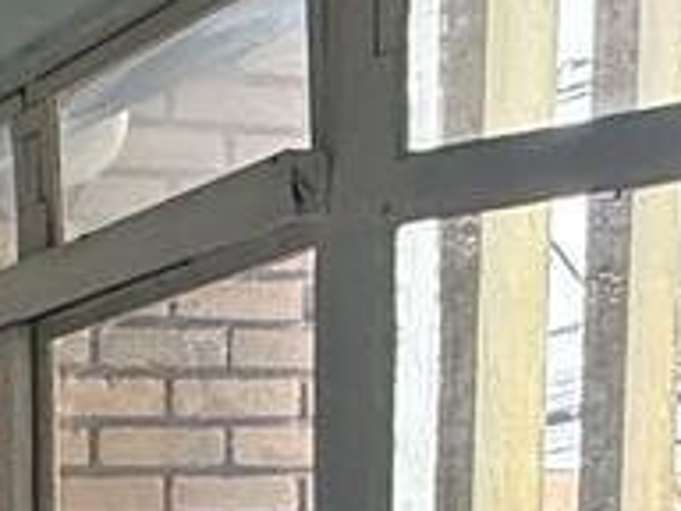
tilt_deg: -5.1
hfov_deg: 16.2
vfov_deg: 12.5
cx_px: -493
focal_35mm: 105
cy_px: 994
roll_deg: +2.1
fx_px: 2066
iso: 400
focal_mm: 2.22
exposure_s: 1/60
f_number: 2.2
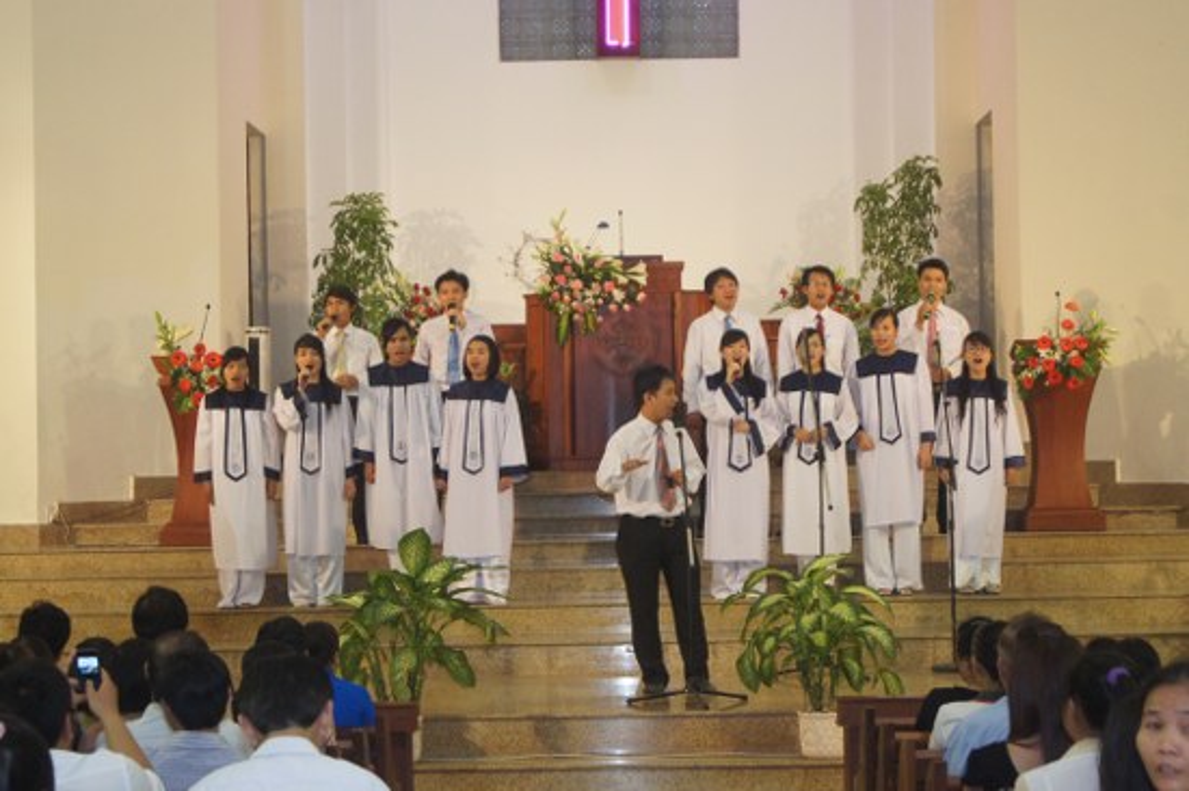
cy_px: 396
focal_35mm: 82
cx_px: 594
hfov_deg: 24.6
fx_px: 2723
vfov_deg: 16.5
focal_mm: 55
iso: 800
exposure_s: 1/50
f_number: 5.6
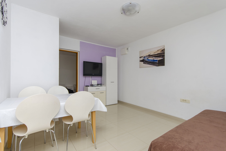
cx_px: 109
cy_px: 77
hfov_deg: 96.7
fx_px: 100
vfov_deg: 73.7
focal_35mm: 16
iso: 160
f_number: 6.3
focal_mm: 10
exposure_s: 1/100
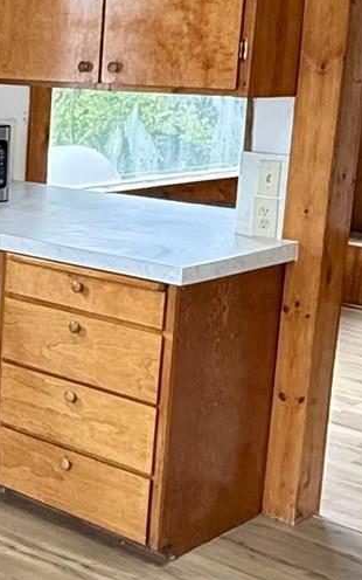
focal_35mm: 69
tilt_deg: -9.4
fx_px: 1089
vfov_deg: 29.8
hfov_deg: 17.3
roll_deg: -1.0
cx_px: -154
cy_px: 256
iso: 500
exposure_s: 1/120
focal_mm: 2.22
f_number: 2.2
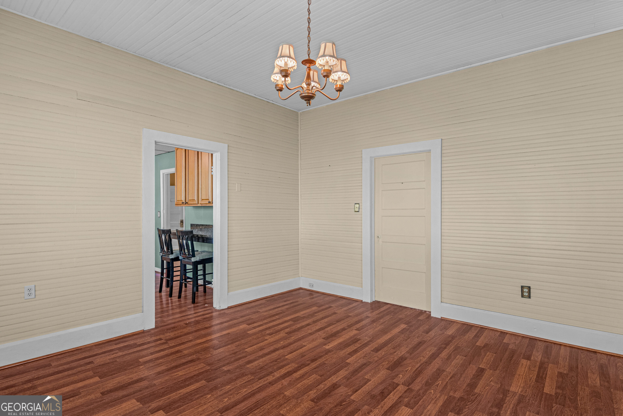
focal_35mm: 16
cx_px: 312
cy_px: 208
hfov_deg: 95.0
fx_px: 286
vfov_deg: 72.1
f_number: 7.1
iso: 250
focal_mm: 11
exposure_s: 1/4
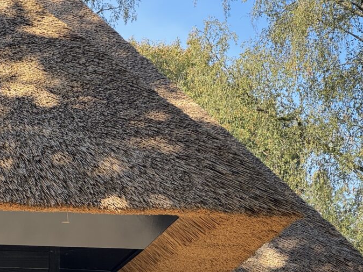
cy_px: 216
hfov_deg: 14.4
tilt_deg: +9.1
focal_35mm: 137
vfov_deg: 10.8
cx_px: 137
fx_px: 1437
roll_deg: +0.2
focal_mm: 9
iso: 25
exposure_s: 1/170
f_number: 2.8
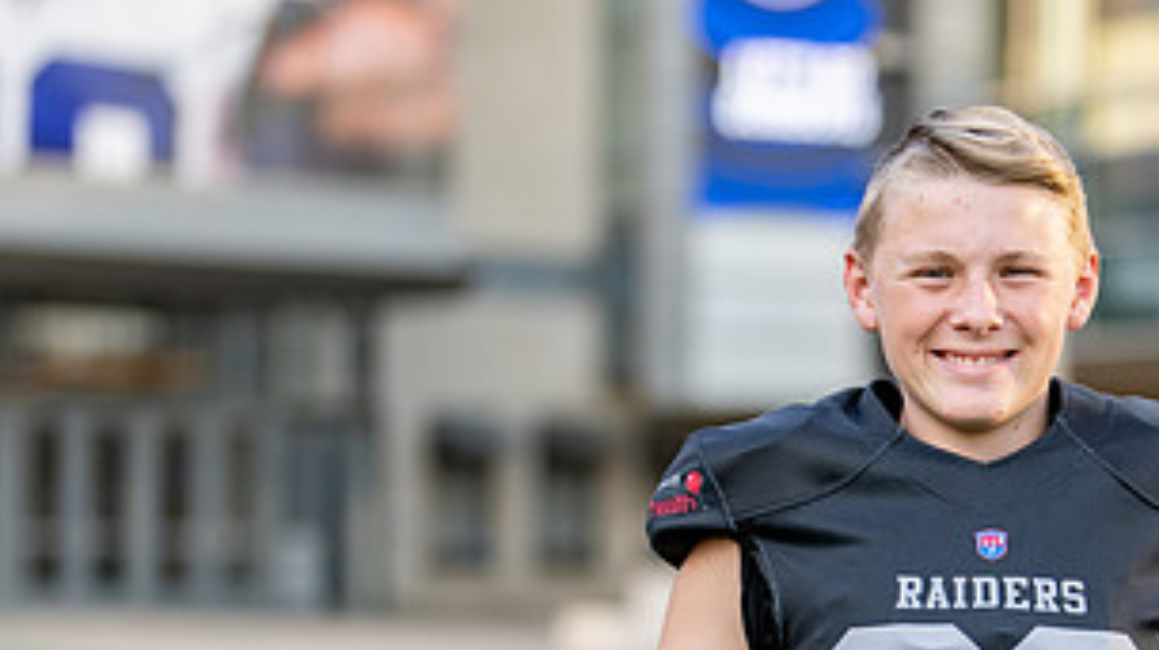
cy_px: 602
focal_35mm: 130
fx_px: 3992
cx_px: 1020
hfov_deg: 16.3
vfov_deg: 9.3
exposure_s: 1/1600
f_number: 1.2
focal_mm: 50
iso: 100
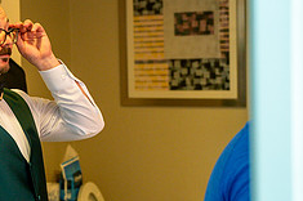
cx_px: 53
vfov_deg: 14.5
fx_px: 790
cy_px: 102
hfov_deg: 21.4
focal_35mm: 94
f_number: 2.8
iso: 1250
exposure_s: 1/250
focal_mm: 38
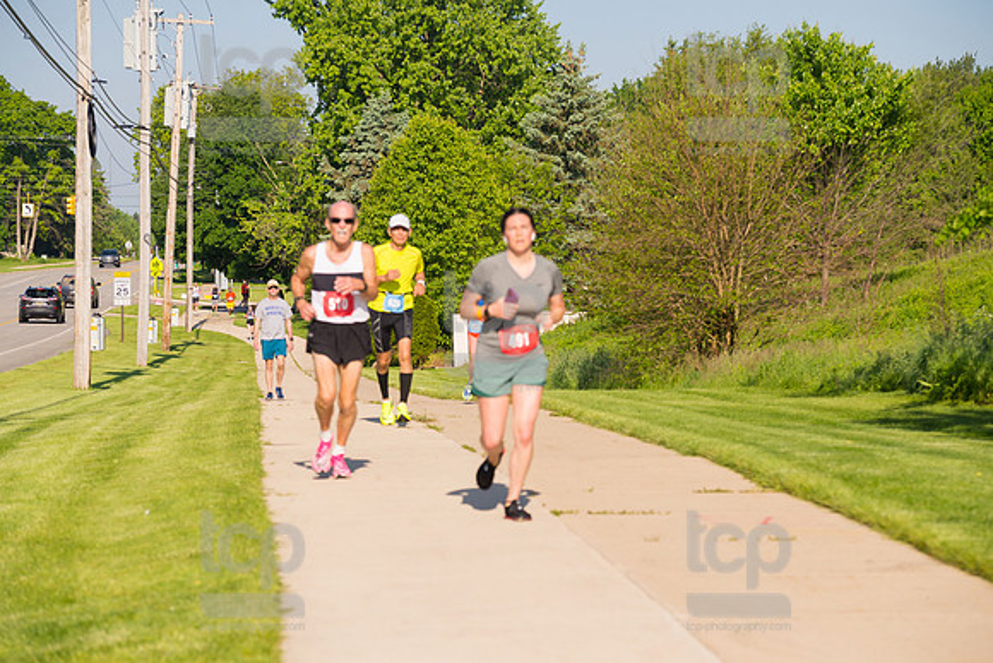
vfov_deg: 11.4
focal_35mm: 120
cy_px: 332
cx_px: 496
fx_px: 3311
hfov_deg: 17.1
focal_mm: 120
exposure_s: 1/2000
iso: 400
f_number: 5.6
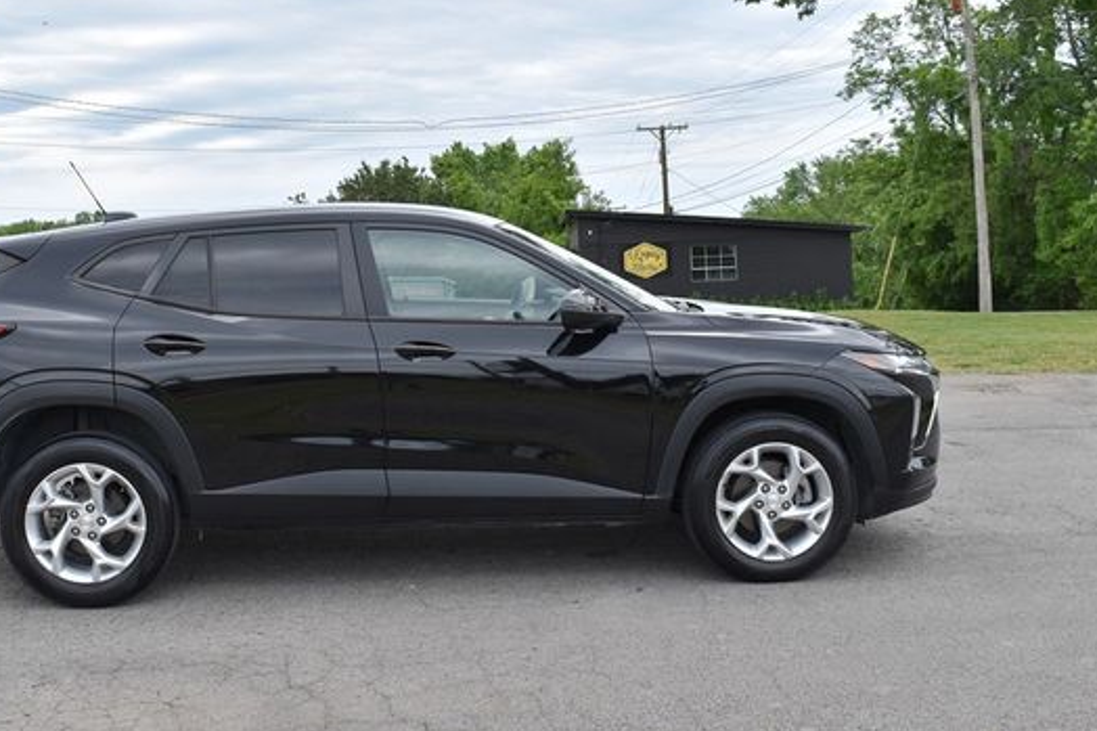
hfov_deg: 44.3
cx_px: 442
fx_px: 1340
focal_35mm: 44
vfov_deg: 30.4
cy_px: 290
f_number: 8
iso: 200
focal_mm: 24
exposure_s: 1/250
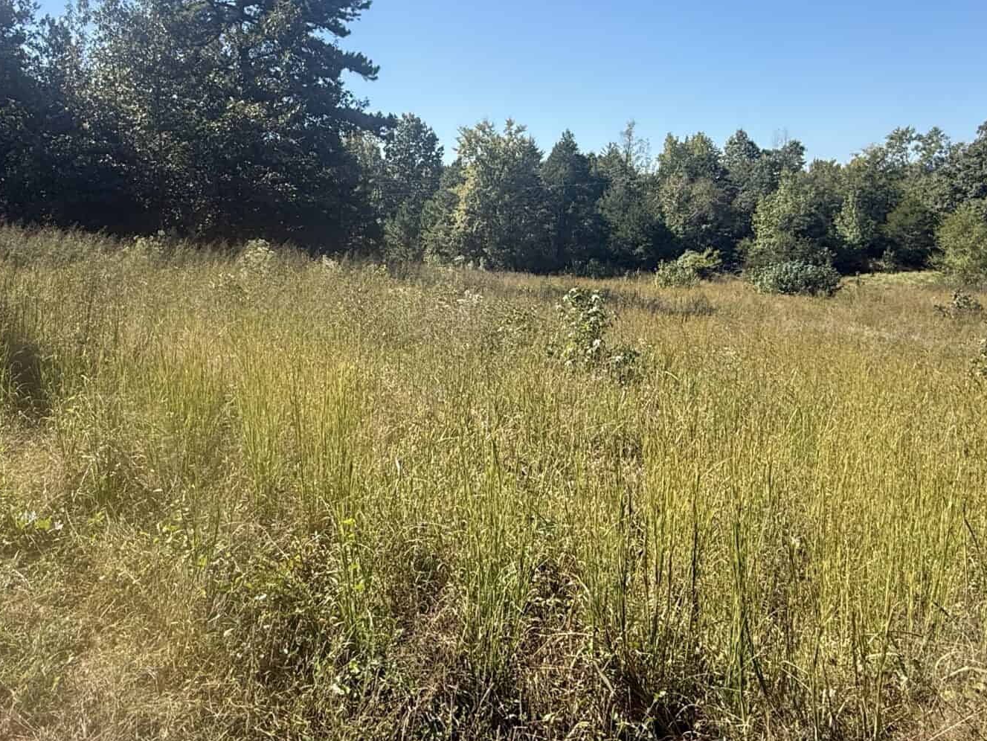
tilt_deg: -5.8
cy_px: 285
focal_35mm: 27
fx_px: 770
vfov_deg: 50.9
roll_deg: -0.3
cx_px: 385
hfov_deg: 64.6
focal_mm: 2.22
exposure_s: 1/1017
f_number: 2.2
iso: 50
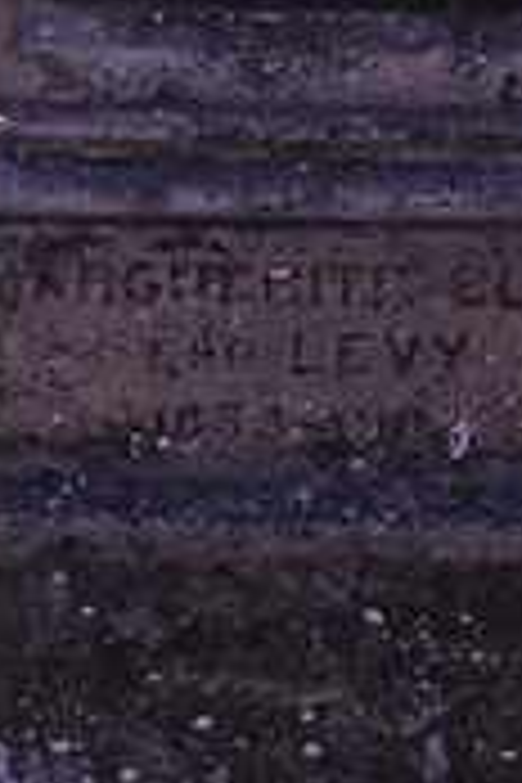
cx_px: 270
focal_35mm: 138
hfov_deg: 9.9
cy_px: -238
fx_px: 3001
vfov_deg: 14.3
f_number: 5
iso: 160
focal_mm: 26.5
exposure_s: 1/170
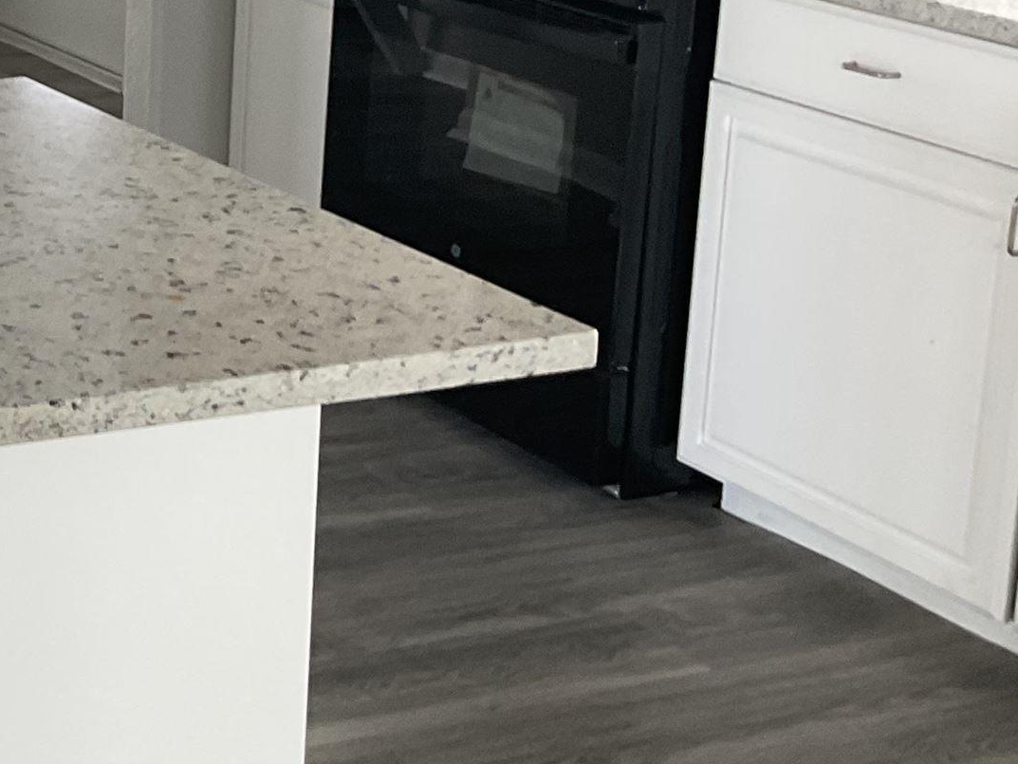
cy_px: 20
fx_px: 2441
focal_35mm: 83
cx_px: -378
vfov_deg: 17.4
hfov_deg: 21.0
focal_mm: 3
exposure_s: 1/60
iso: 40
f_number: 1.8
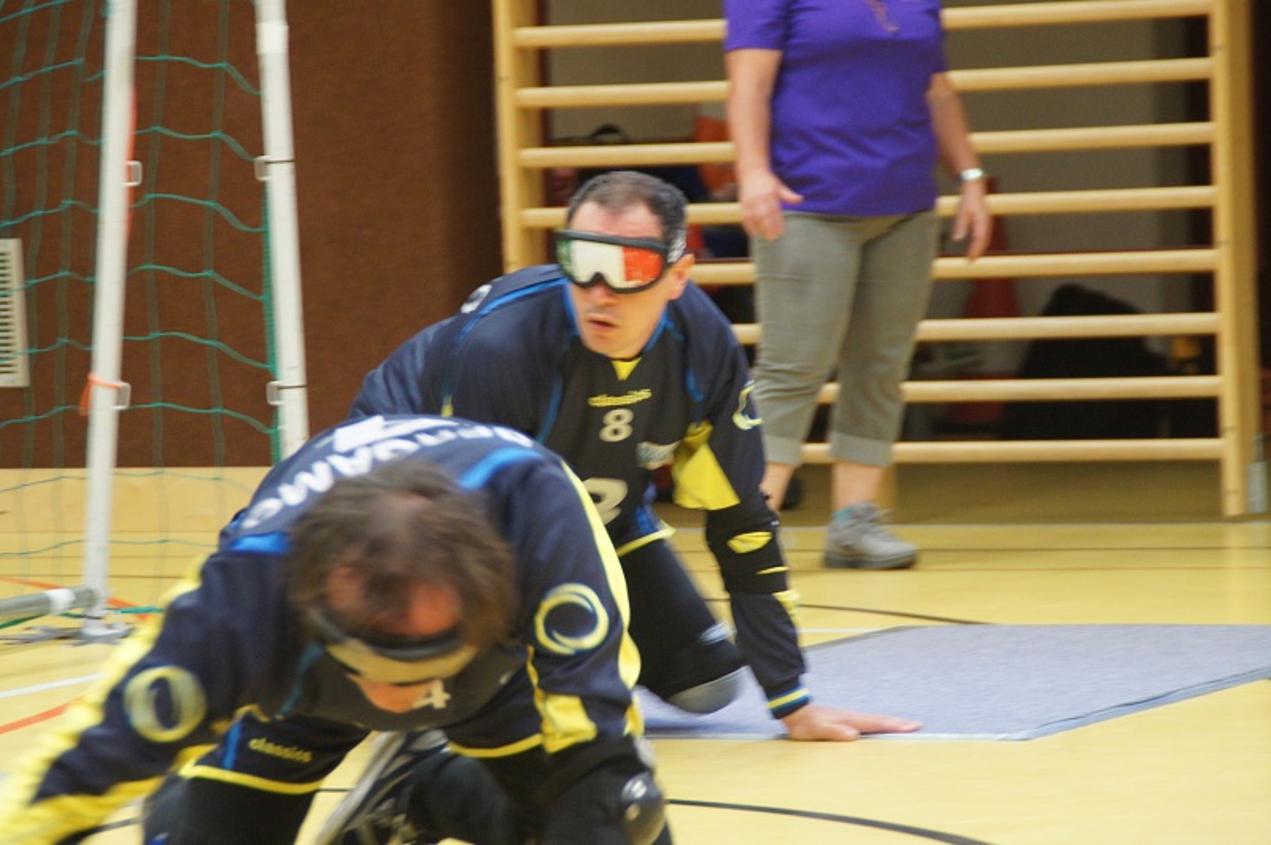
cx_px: 636
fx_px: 7143
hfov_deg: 10.2
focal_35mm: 202
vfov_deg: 6.8
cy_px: 422
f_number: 6.3
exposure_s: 1/15
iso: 1600
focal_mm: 135
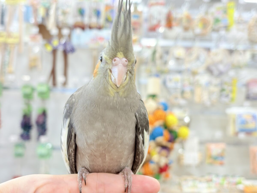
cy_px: 96
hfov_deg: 36.8
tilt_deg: +3.3
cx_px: 128
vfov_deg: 28.0
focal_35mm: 52
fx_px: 386
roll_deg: -0.9
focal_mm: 5.96
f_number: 1.6
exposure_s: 1/50
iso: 64
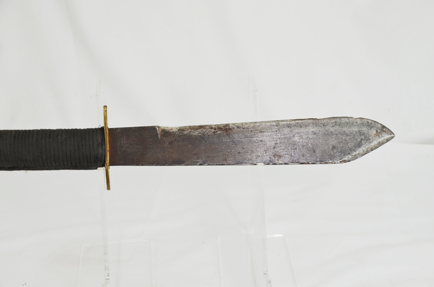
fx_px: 632
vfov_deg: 25.6
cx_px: 217
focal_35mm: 52
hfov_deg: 37.9
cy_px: 144
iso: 200
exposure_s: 1/160
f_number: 6.3
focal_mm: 35
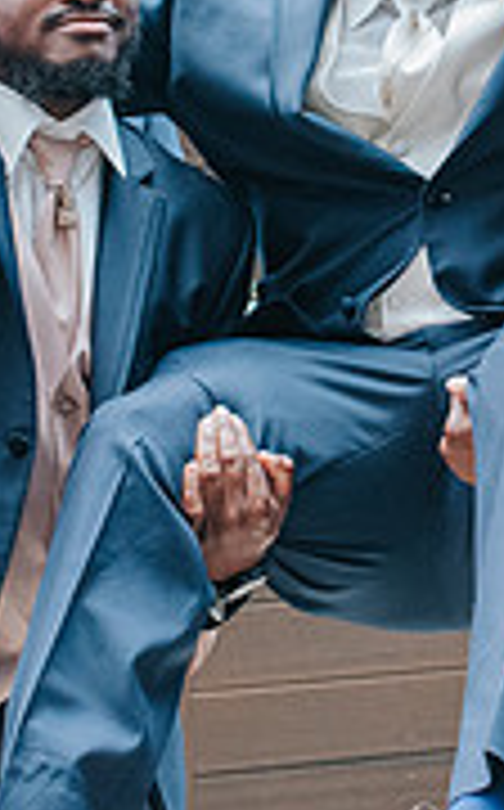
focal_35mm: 128
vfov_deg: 16.3
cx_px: 374
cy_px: 250
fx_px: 2822
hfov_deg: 10.2
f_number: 4
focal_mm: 35
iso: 3600
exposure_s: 1/2000
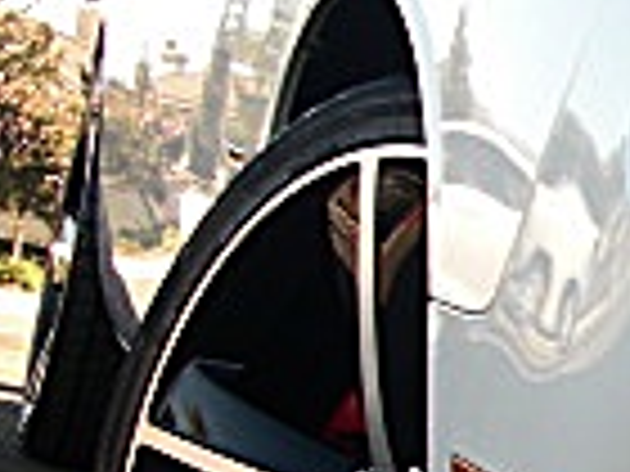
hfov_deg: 10.9
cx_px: 1287
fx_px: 3003
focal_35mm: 165
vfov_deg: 8.9
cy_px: 566
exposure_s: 1/160
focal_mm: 6.3
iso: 50
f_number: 2.8
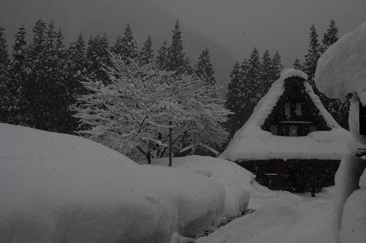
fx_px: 411
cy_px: 122
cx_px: 183
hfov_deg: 48.0
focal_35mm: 40
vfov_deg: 32.9
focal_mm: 27
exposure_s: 1/640
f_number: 5.6
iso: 200
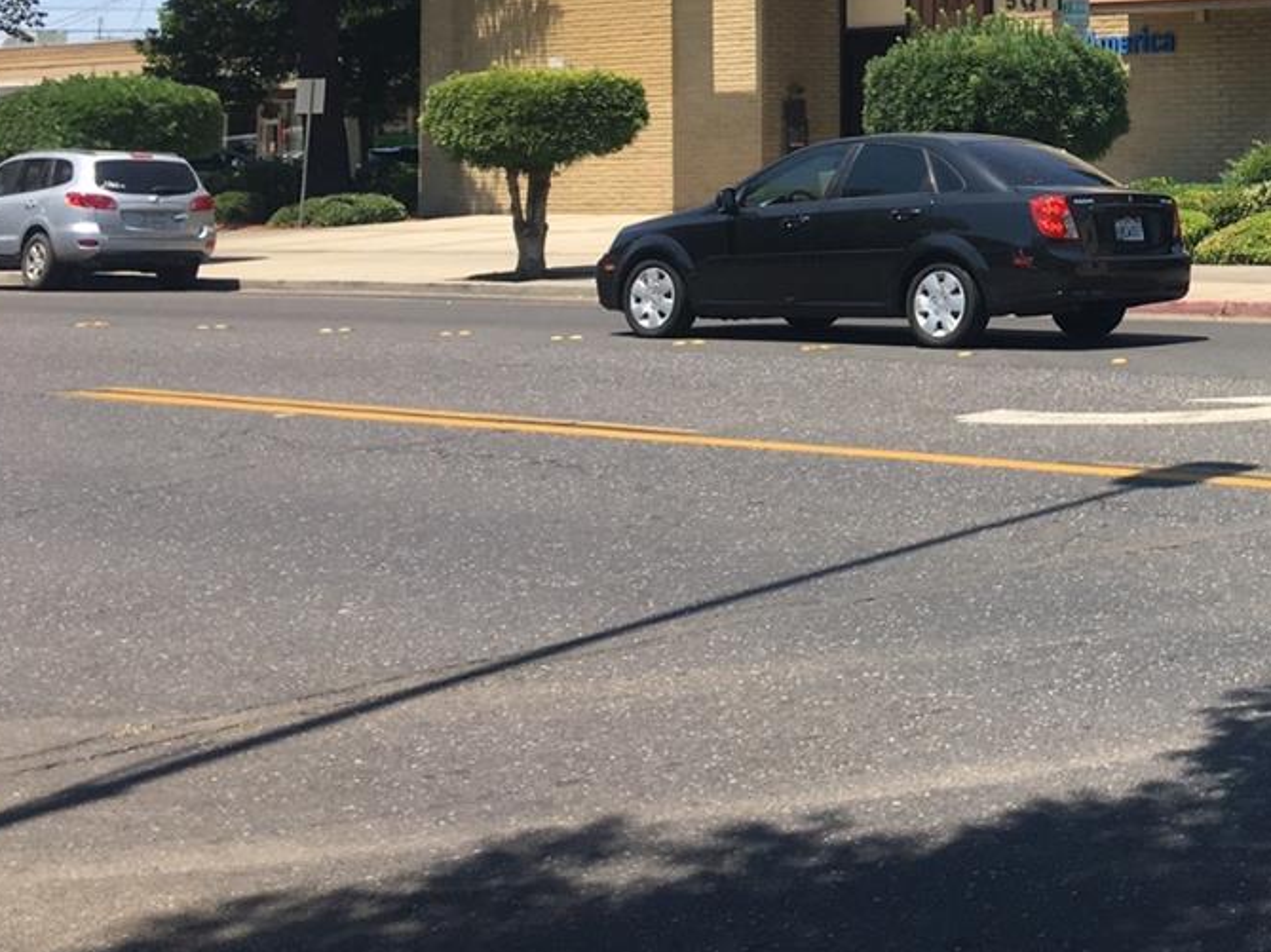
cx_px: 1368
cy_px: -63
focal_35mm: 65
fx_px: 2385
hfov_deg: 27.5
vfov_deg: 21.5
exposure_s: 1/1083
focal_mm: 4.15
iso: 25
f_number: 2.2
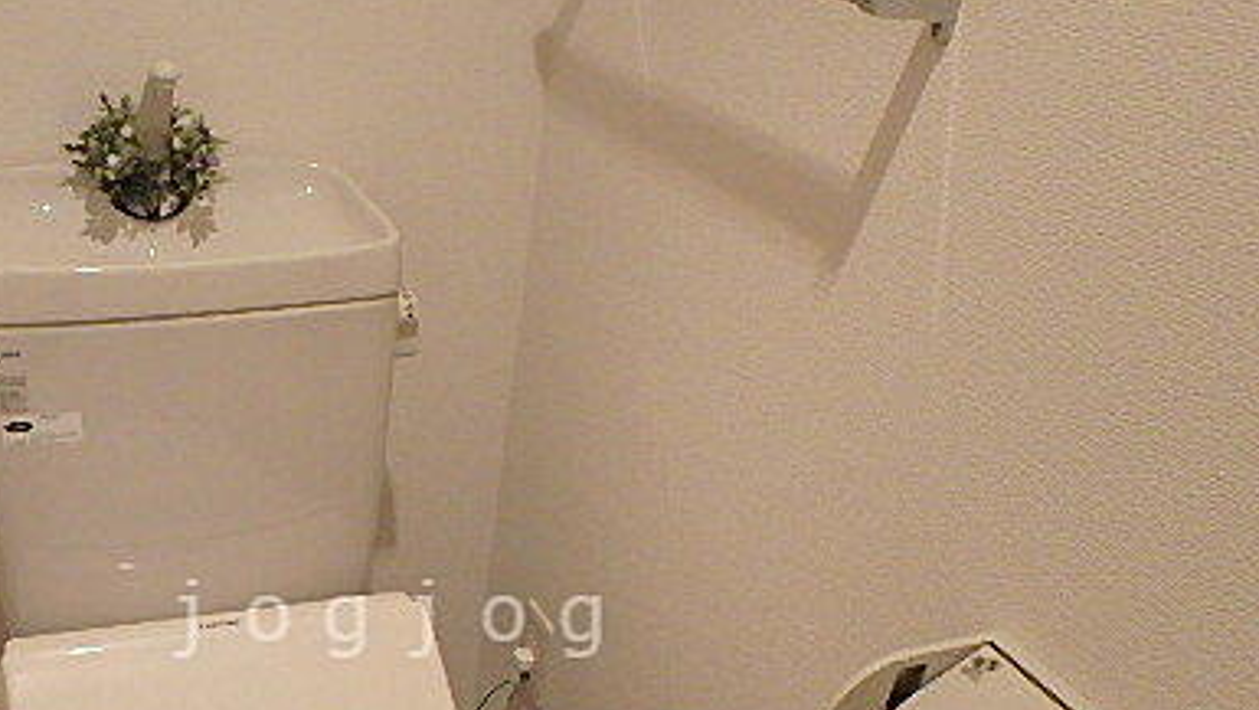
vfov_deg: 30.1
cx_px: 396
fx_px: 1269
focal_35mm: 38
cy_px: 618
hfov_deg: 51.5
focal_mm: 3.7
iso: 400
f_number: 3.5
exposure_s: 1/30
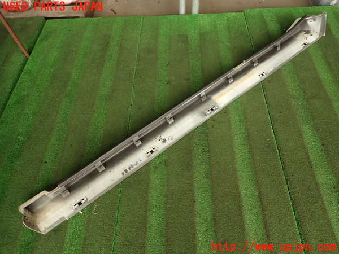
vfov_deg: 54.9
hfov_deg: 69.4
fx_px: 245
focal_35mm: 25
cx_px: 170
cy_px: 127
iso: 125
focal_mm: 4.5
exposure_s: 1/60
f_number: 2
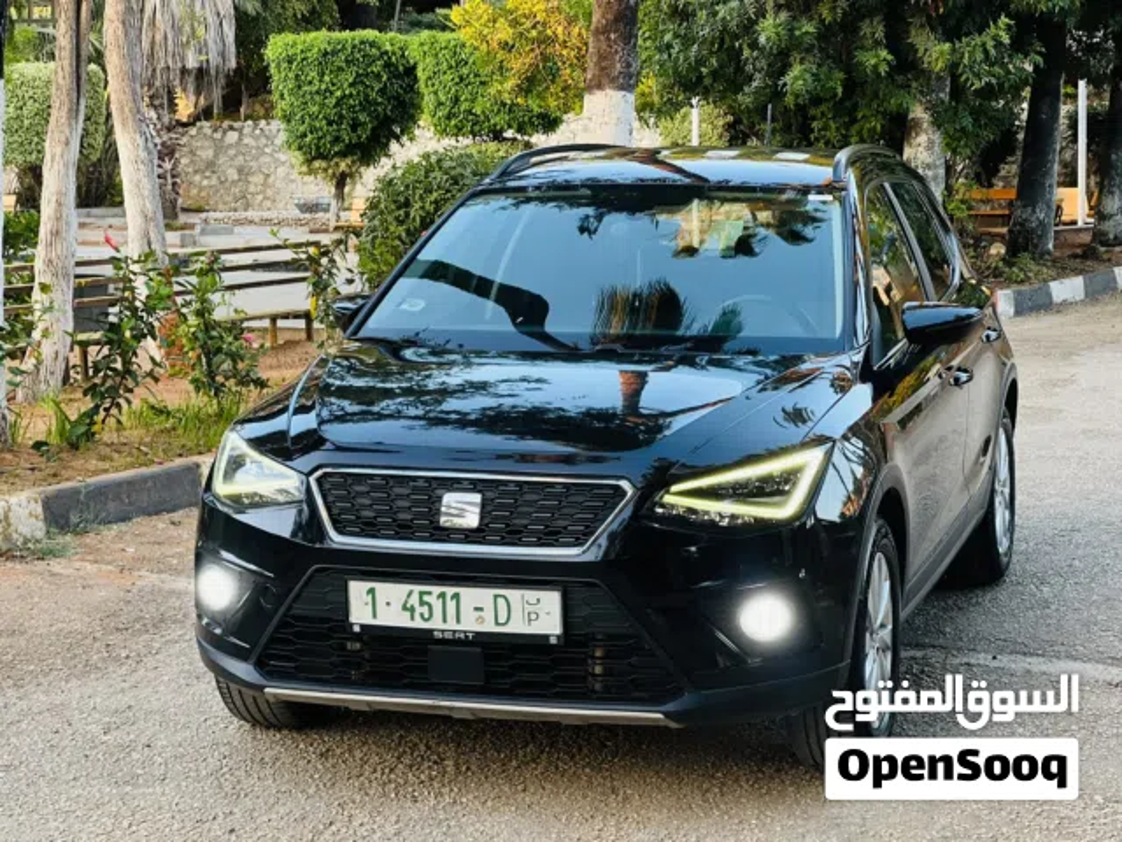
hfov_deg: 25.3
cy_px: 421
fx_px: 2496
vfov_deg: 19.1
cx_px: 561
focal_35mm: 77
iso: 200
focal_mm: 9
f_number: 2.8
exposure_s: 1/100
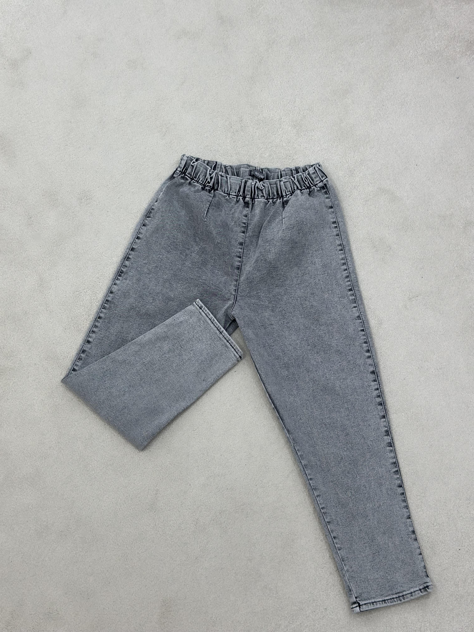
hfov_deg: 30.3
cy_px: 316
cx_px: 237
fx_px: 876
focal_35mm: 48
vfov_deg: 39.7
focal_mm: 6.86
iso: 80
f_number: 1.78
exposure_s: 1/351
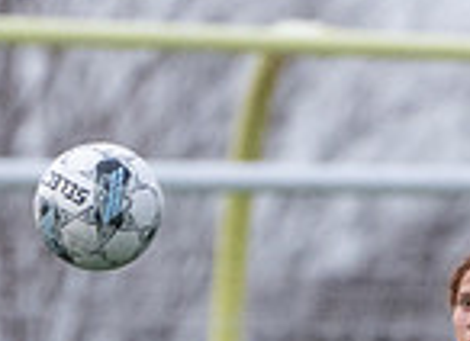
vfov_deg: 0.6
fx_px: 31087
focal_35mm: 2316
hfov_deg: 0.9
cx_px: 428
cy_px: 624
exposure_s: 1/1250
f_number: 5.6
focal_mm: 400
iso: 1600
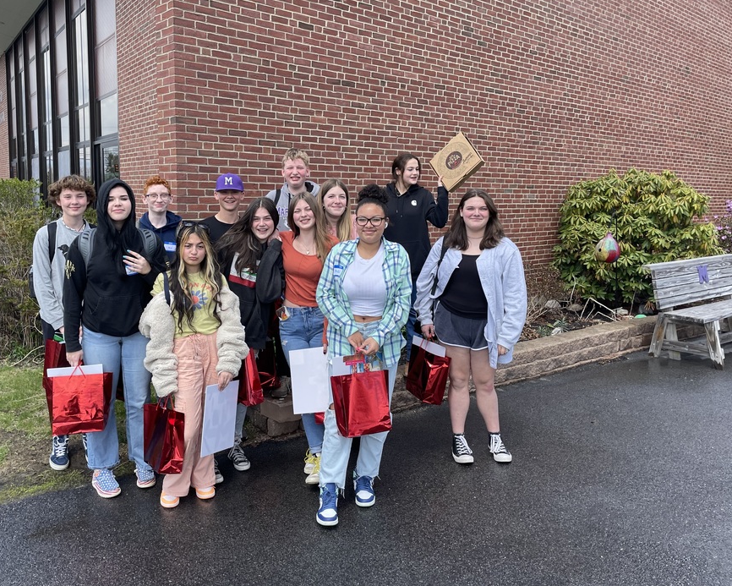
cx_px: 314
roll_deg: -0.5
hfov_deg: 58.5
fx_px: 650
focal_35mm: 30
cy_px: 264
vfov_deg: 48.4
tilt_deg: -6.5
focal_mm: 4.2
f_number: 1.6
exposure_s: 1/1208
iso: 32
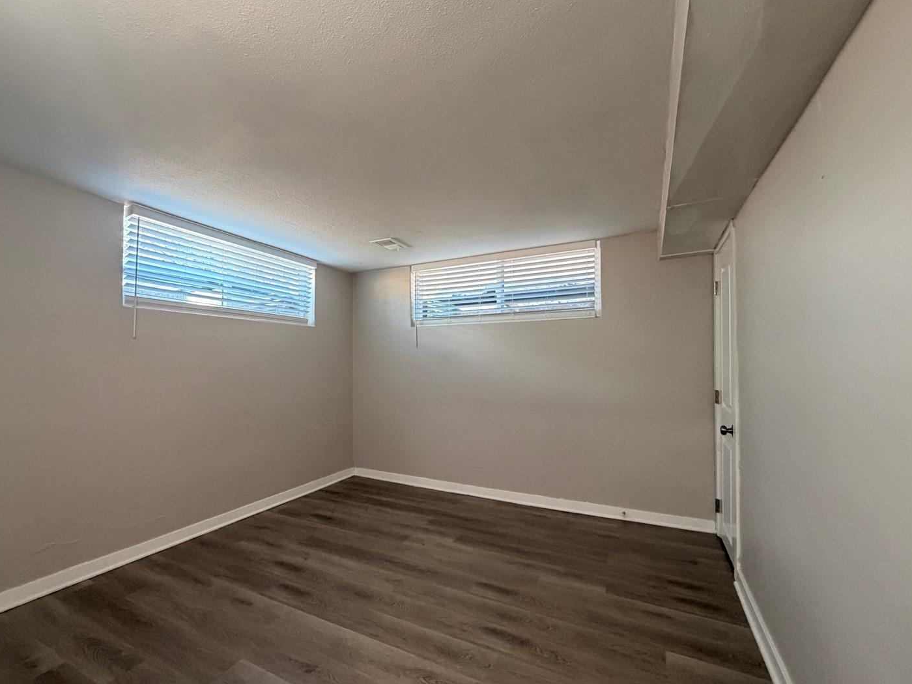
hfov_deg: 94.0
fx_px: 422
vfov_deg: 78.1
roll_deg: +0.7
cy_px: 356
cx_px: 400
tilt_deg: +2.1
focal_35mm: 16
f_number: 2.2
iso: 500
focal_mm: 2.22
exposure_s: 1/60
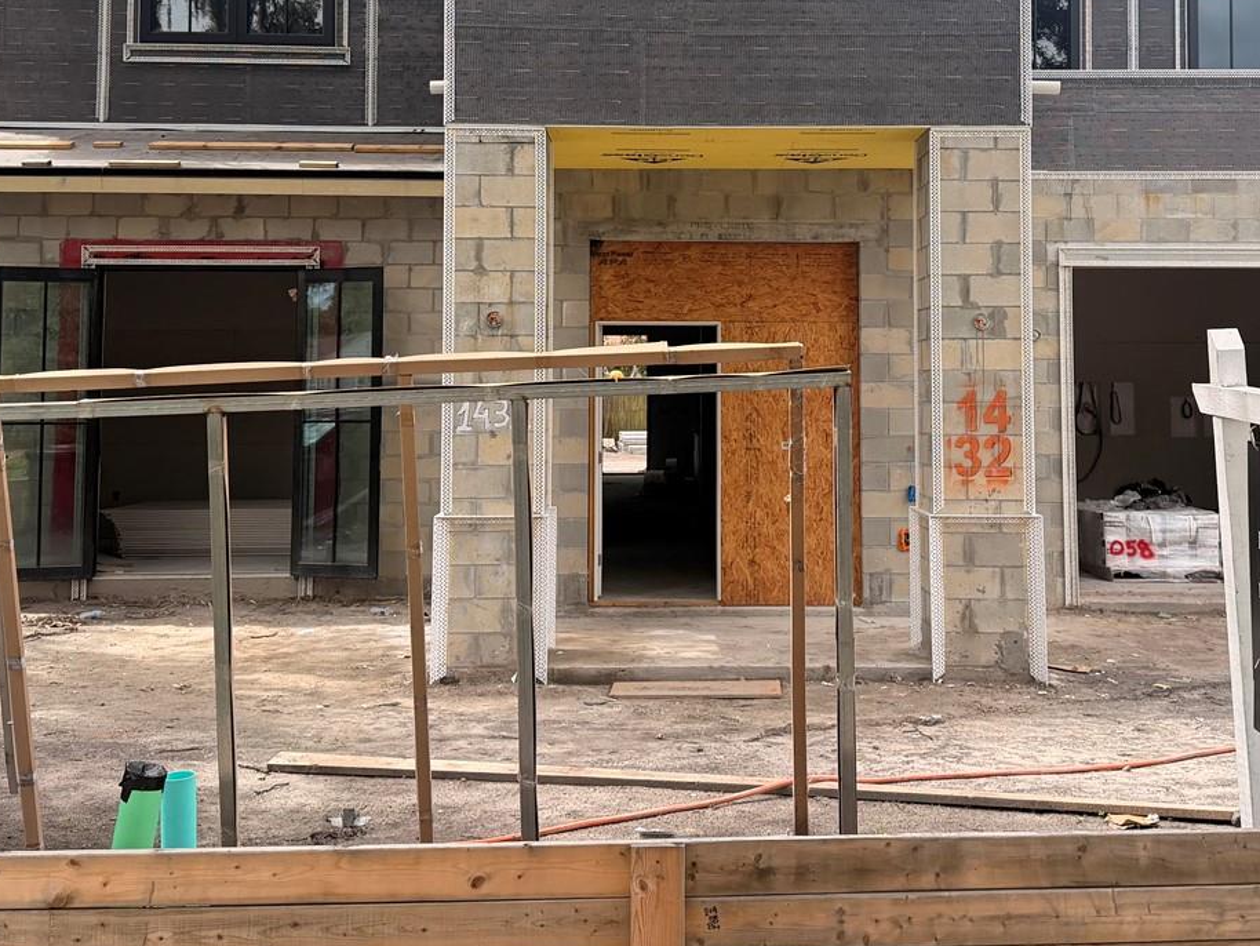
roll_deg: +0.2
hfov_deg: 44.7
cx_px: 710
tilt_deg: +4.0
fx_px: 1529
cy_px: 285
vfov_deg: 33.9
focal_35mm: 42
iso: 100
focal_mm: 6.76
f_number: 1.78
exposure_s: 1/1901
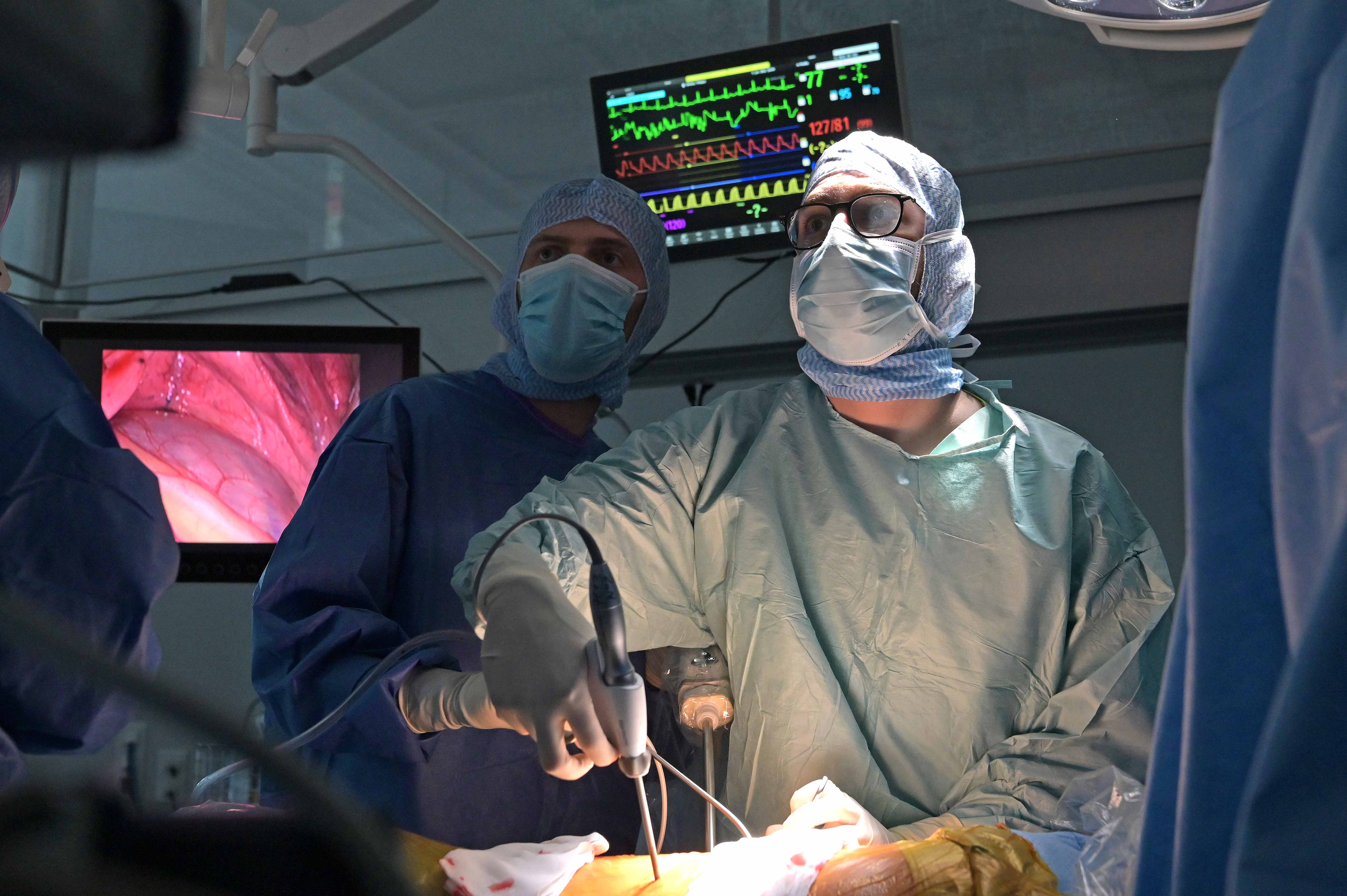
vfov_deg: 27.0
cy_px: 448
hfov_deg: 39.6
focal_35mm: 50
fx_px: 1870
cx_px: 674
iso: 5000
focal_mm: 50
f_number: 5.6
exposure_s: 1/400
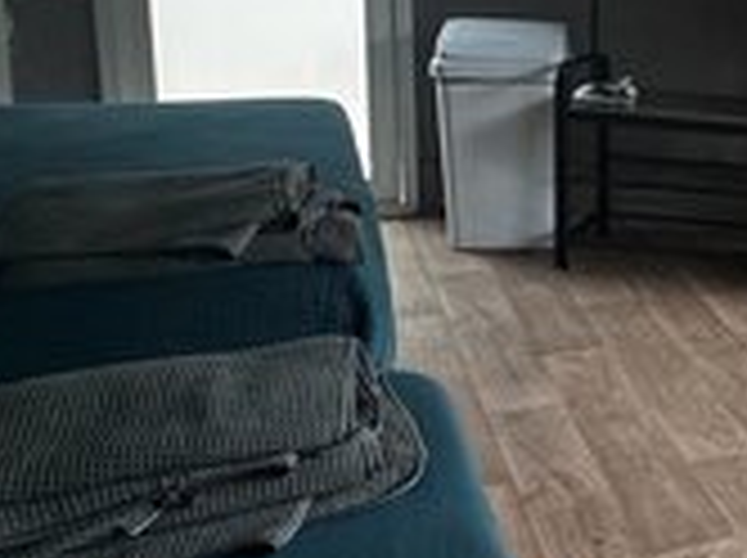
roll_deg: -4.9
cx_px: 1022
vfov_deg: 26.5
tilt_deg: -10.6
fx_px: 1164
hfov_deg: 28.0
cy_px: 122
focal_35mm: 54
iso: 125
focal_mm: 2.22
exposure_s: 1/99
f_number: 2.2
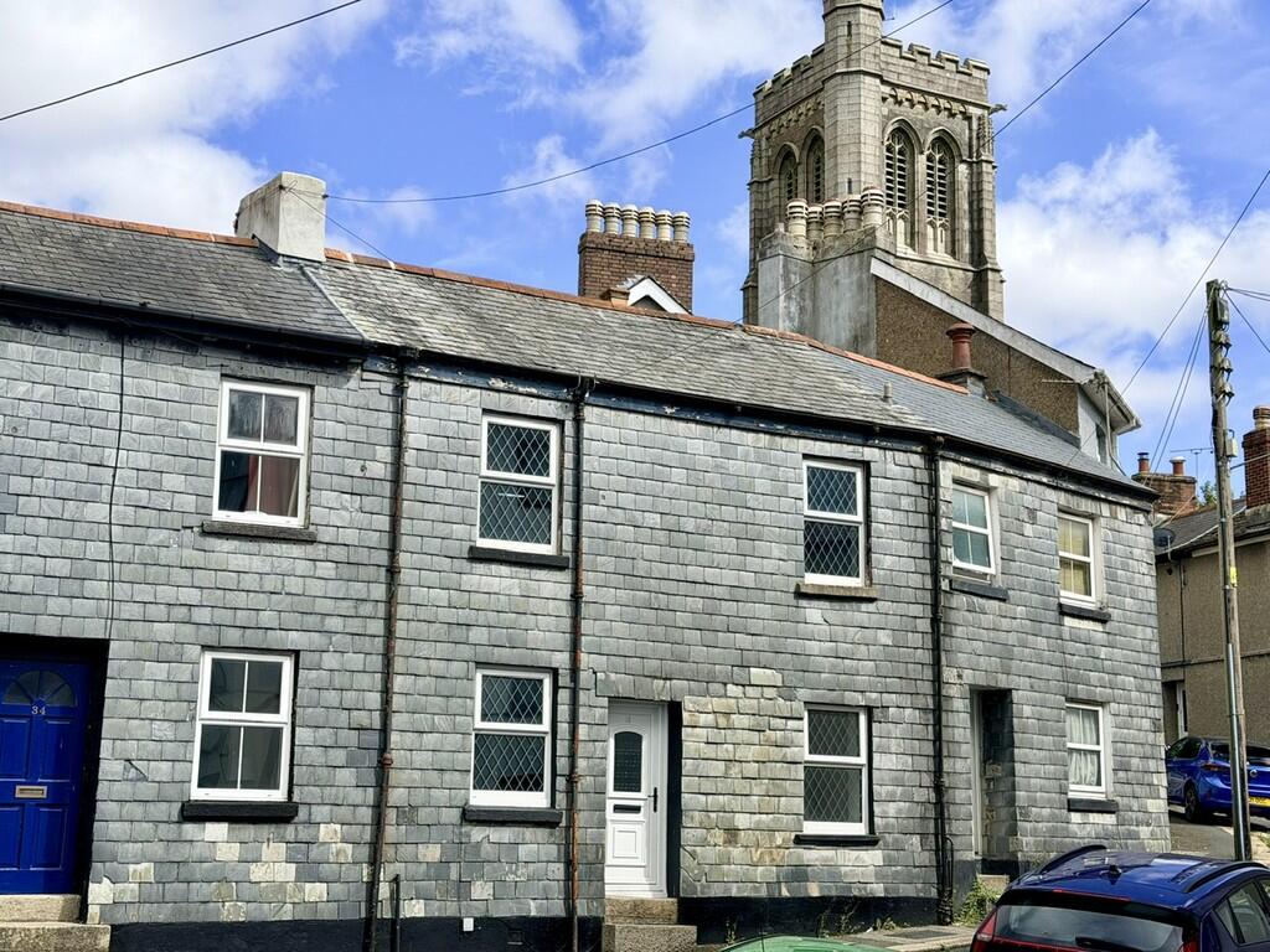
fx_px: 1761
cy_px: 476
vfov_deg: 30.3
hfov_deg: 39.7
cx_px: 635
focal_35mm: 48
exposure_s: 1/4329
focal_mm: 6.76
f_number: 1.78
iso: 64
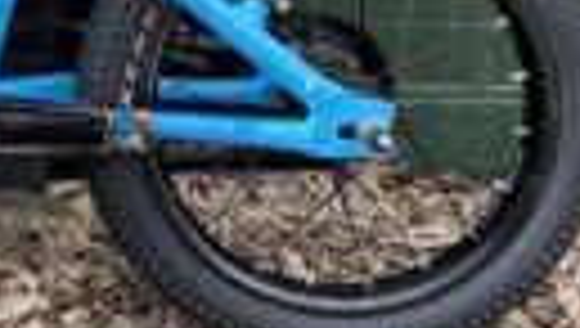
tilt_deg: -10.1
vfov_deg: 11.1
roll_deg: +0.8
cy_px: -166
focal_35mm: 105
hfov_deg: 18.7
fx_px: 1617
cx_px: -198
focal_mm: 4.2
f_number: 1.6
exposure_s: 1/340
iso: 32
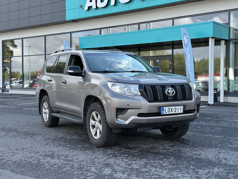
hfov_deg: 39.7
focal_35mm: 48
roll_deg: +0.0
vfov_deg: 30.3
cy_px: 90
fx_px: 330
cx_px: 119
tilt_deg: -1.2
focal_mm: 6.86
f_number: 1.78
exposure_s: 1/417
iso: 64
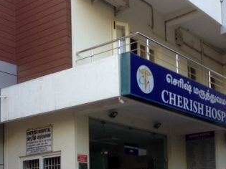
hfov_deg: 28.7
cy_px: 163
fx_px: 437
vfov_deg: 21.3
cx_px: 158
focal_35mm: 67
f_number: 2.4
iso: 50
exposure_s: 1/120
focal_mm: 4.12
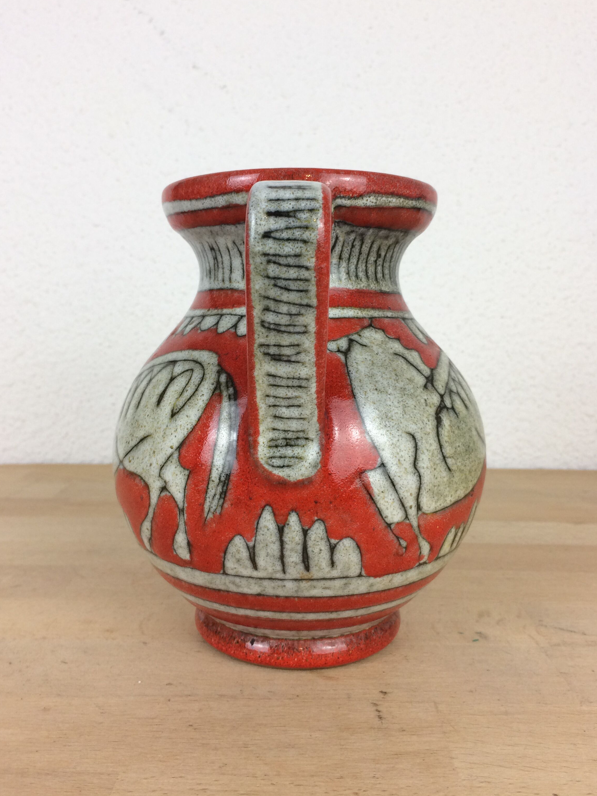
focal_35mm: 31
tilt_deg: -6.3
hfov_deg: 45.4
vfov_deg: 58.3
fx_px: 713
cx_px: 296
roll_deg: +0.7
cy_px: 376
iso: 64
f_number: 2.2
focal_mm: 4.15
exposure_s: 1/100
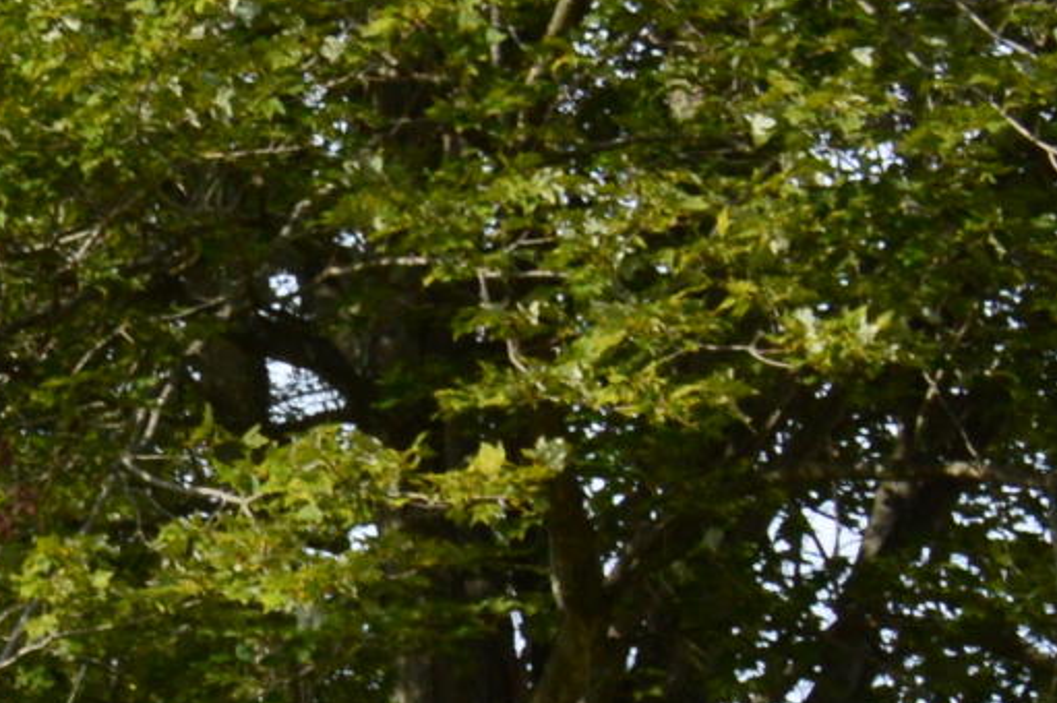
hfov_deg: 8.1
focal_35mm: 229
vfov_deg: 5.7
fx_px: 6719
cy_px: 1815
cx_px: -1725
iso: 400
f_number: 10
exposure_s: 1/250
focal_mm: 26
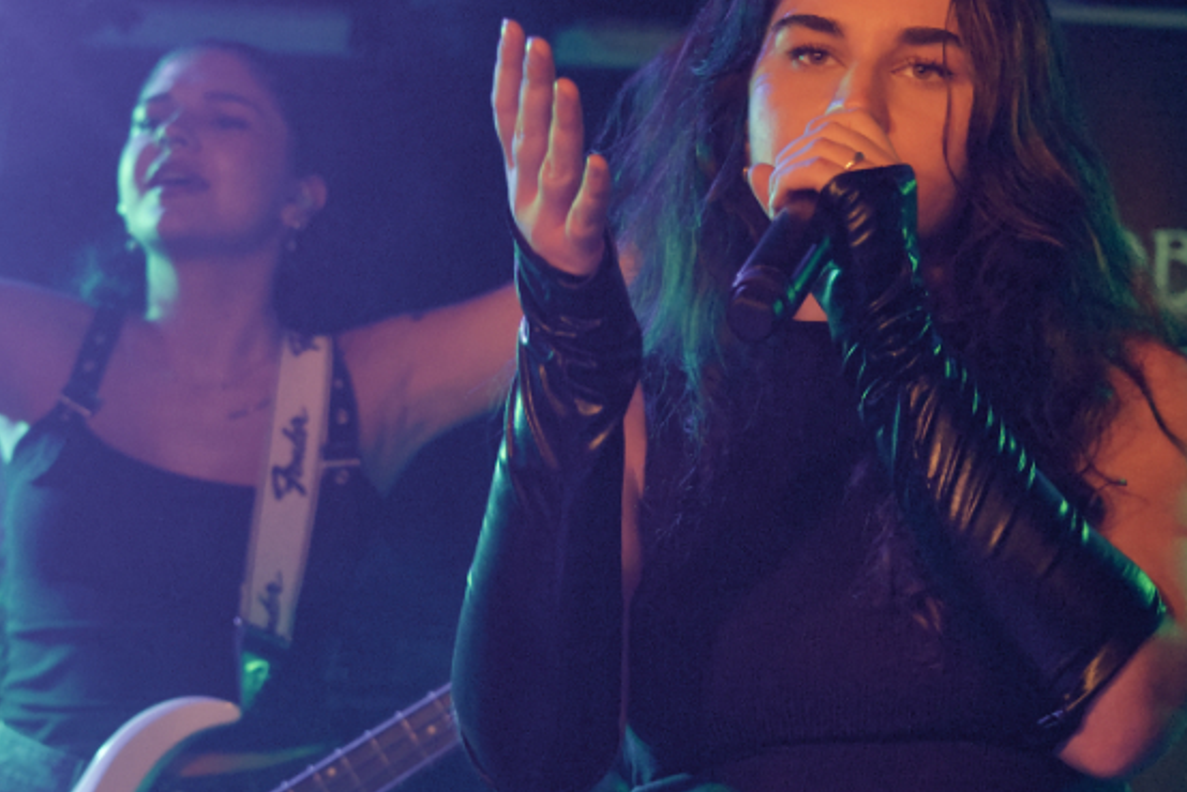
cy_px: 568
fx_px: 2573
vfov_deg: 17.4
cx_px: 679
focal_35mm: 78
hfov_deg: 26.0
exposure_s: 1/200
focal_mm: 36
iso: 8000
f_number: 3.2
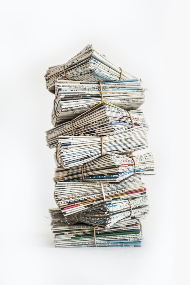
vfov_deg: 28.8
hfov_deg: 19.5
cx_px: 95
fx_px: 554
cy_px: 142
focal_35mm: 70
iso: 125
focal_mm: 70
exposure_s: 1/160
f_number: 2.8
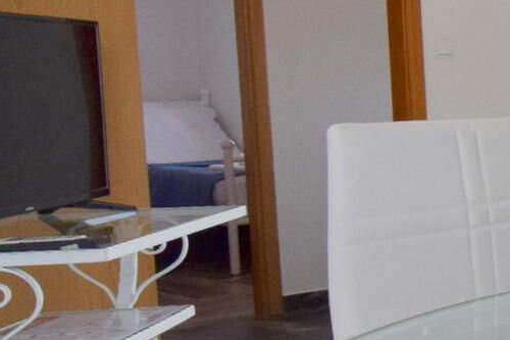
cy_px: 139
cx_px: 948
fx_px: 1020
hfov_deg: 19.7
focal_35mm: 72
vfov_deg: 18.9
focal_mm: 10
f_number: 9
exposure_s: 1/200
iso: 800
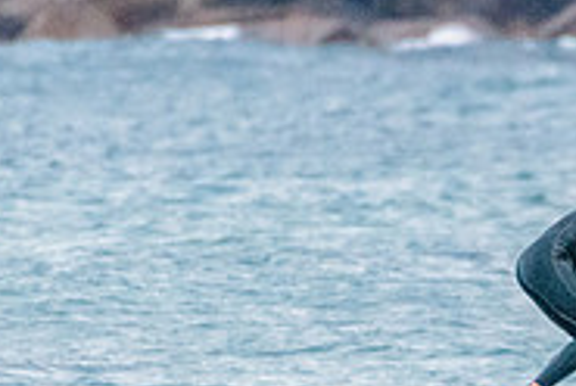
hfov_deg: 1.1
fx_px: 30753
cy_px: 388
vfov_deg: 0.7
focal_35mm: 1919
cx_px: 653
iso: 4000
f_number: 5.6
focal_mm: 500
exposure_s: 1/2000
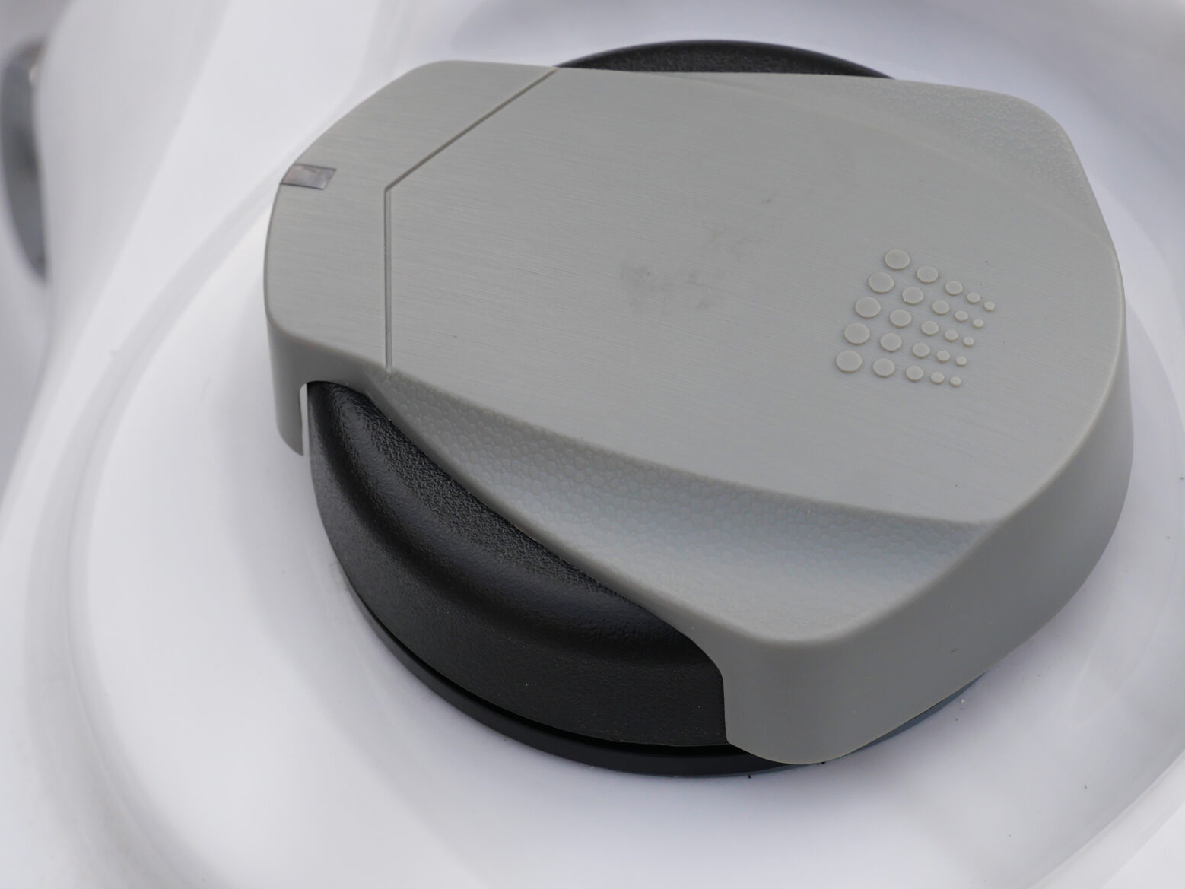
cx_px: 749
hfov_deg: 21.3
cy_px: 351
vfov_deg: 16.1
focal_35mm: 92
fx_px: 3150
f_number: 8
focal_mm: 35
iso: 200
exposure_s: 1/250
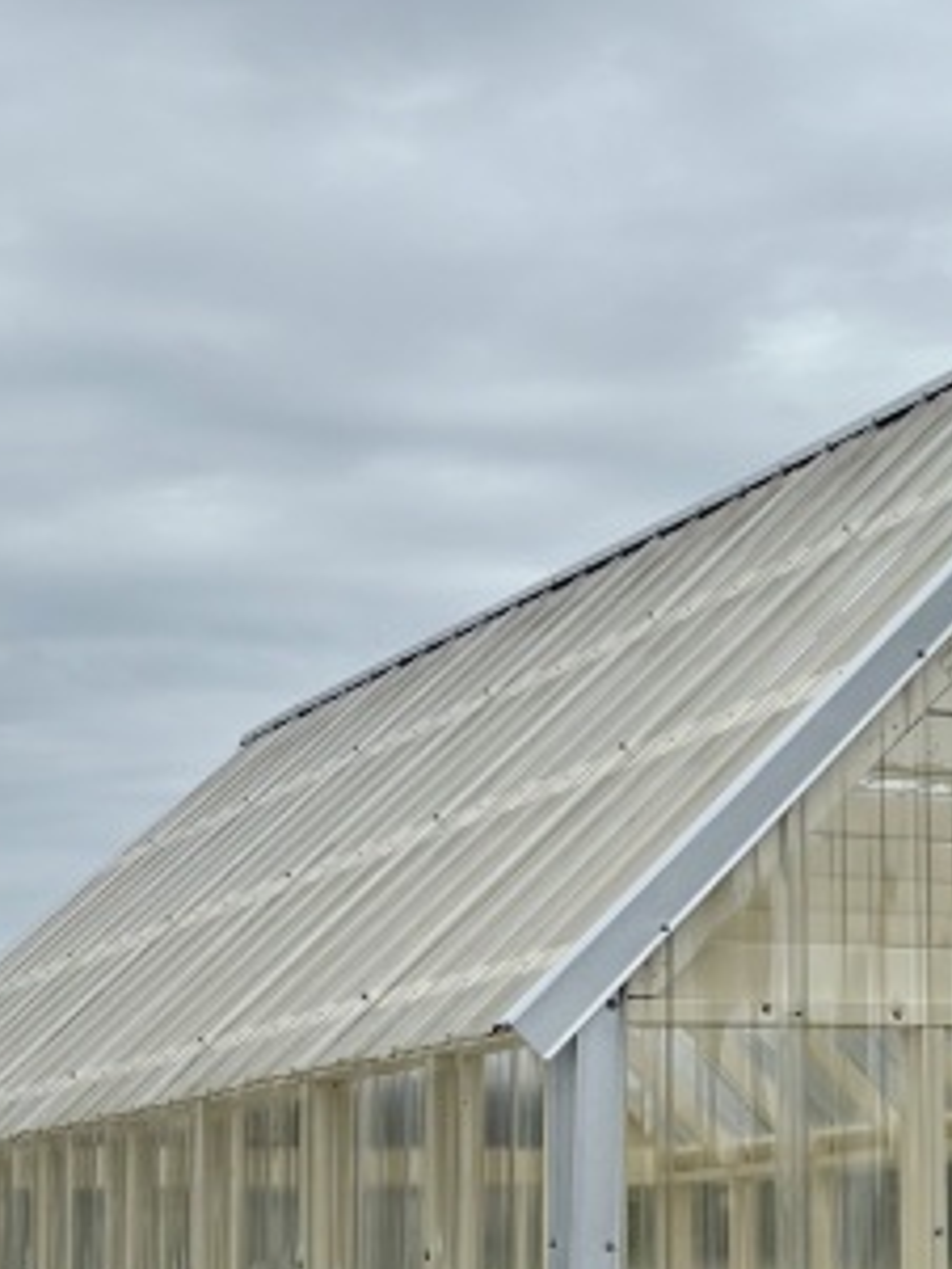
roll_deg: -0.7
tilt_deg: +6.5
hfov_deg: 16.9
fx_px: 3041
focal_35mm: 83
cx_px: 1179
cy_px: 788
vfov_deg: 23.5
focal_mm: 5.96
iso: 50
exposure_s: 1/6329
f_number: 1.6
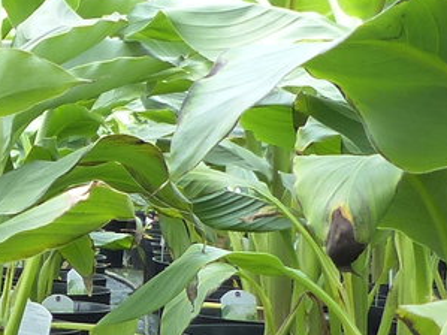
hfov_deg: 13.8
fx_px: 1730
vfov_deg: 11.0
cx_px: -224
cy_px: 218
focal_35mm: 134
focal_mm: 4.5
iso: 160
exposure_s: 1/60
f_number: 2.8
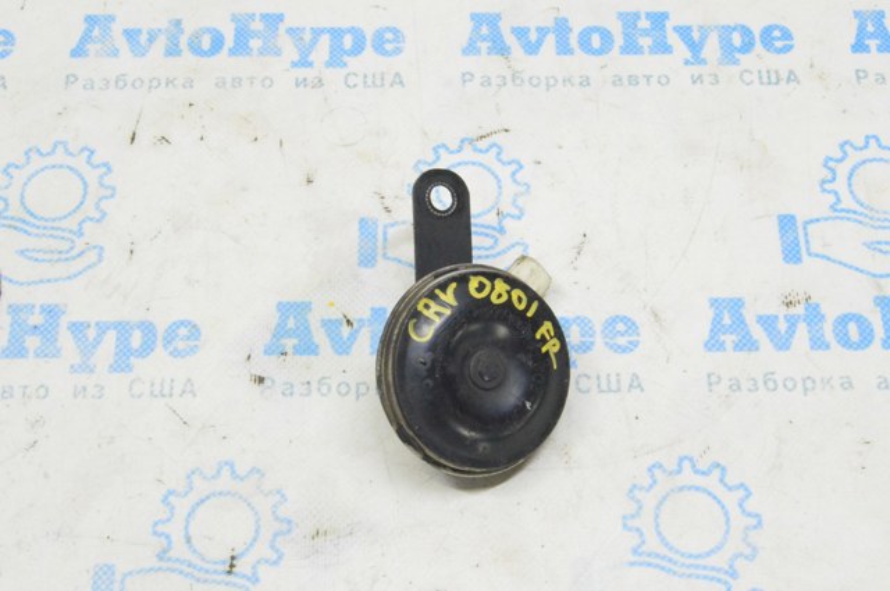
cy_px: 296
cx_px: 445
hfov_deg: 37.9
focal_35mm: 52
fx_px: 1296
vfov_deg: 25.7
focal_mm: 35
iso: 6400
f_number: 20
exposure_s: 1/15
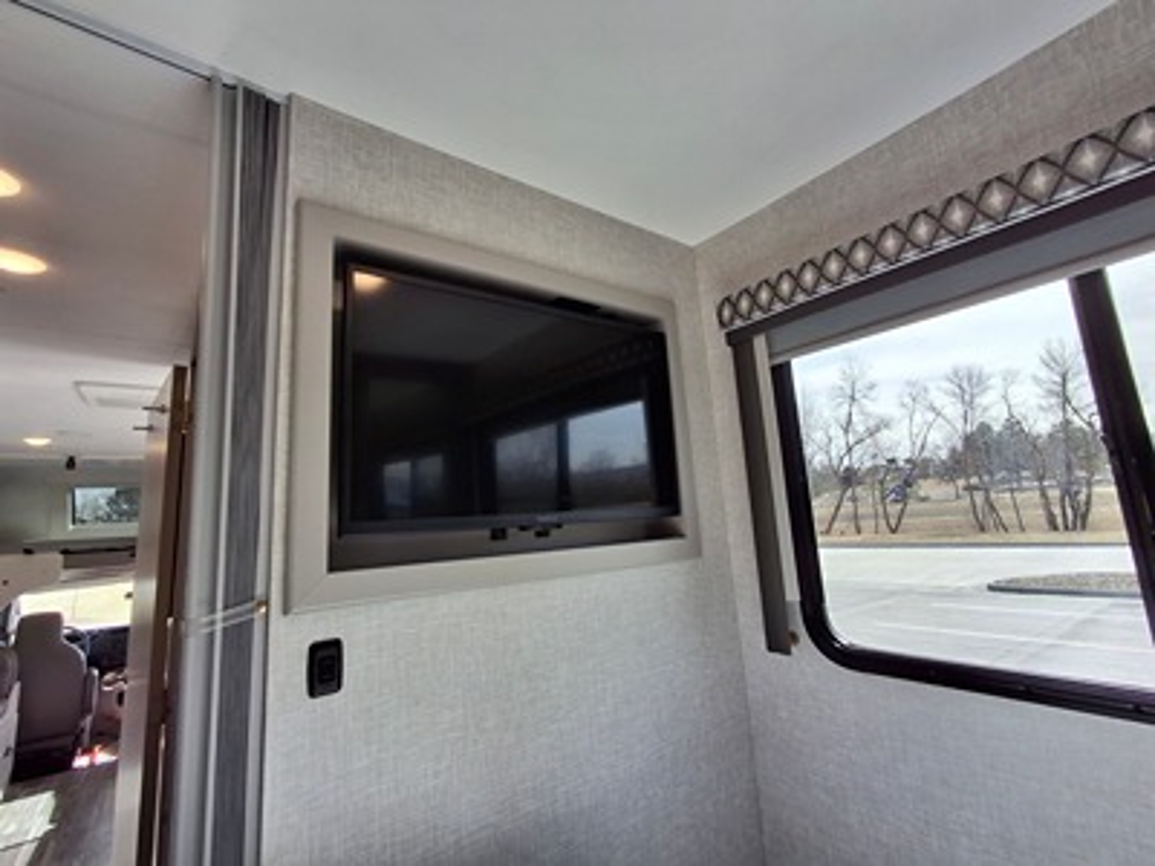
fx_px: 534
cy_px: 433
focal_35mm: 16
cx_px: 578
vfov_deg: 78.1
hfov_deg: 94.5
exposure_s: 1/266
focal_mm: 1.64
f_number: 2.2
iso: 40
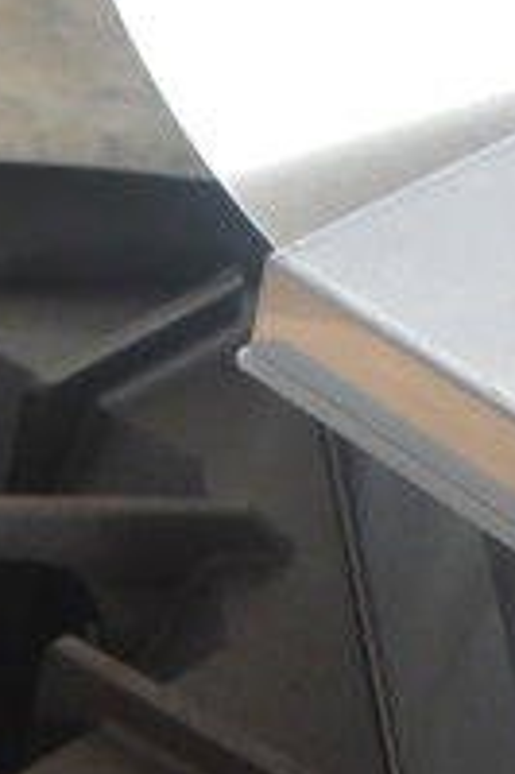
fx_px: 3546
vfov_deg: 11.5
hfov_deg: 8.1
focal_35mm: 165
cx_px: -244
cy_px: 1445
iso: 200
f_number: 4
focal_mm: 24
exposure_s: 1/50
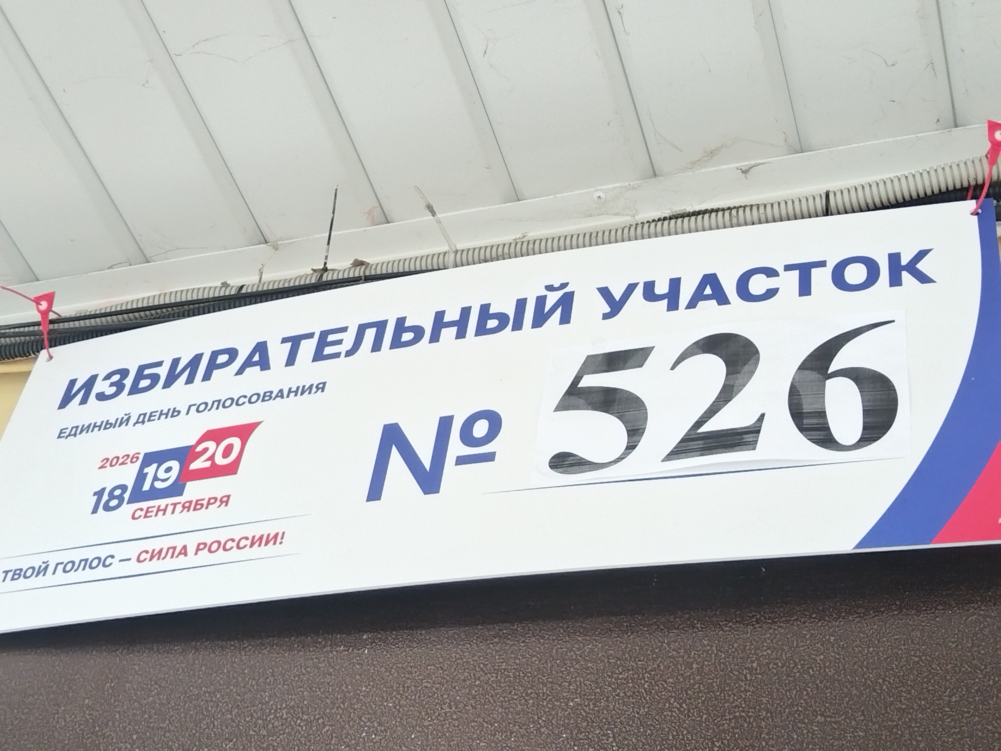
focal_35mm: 53
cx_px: 500
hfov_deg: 36.2
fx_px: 1533
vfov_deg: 27.5
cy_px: 376
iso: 469
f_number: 1.9
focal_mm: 4.95
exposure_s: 1/100
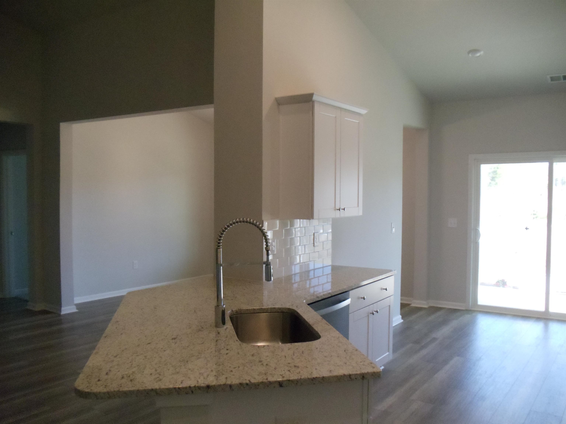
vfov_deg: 32.9
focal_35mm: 44
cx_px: 283
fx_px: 719
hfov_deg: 42.9
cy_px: 212
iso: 800
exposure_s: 1/125
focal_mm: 6
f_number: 3.5
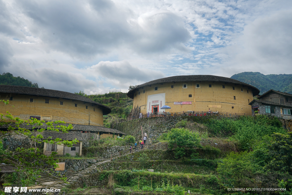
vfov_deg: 37.9
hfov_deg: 54.4
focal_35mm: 35
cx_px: 146
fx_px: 284
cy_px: 98
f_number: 5
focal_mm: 35
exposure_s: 1/800
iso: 80
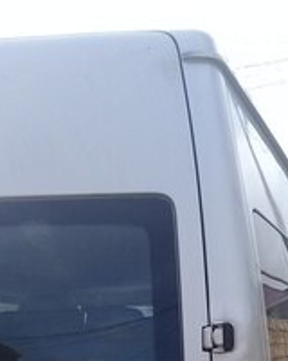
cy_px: 392
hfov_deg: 20.3
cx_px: 209
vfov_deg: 23.9
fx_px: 799
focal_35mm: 75
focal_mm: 3.3
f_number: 2.2
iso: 50
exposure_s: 1/602
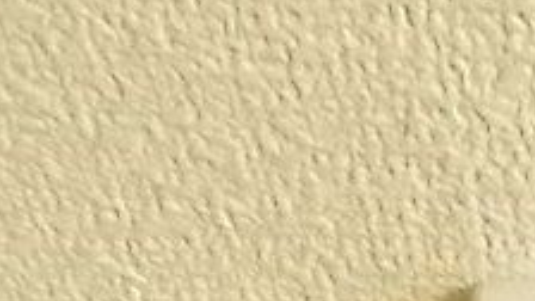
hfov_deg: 23.3
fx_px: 1149
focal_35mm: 81
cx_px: 688
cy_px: 542
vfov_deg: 13.4
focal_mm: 4.6
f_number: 3.2
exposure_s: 1/125
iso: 560
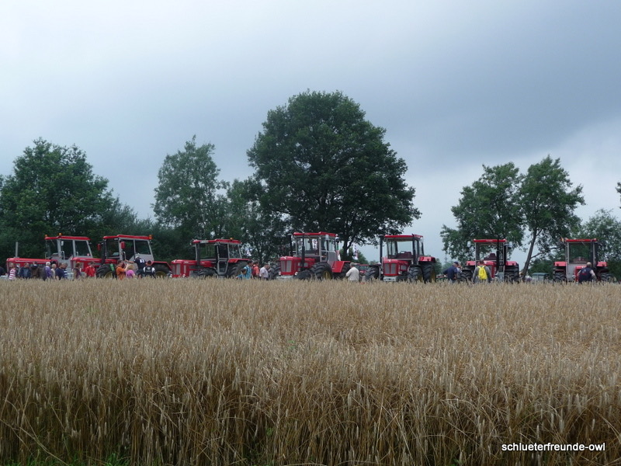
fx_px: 771
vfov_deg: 33.6
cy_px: 233
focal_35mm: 43
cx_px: 310
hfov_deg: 43.9
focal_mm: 7.1
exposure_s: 1/320
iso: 100
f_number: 4
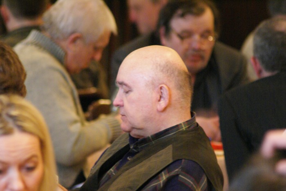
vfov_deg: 3.1
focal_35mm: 450
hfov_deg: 4.6
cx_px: 143
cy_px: 96
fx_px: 3578
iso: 1600
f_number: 5.6
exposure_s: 1/5
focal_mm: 300
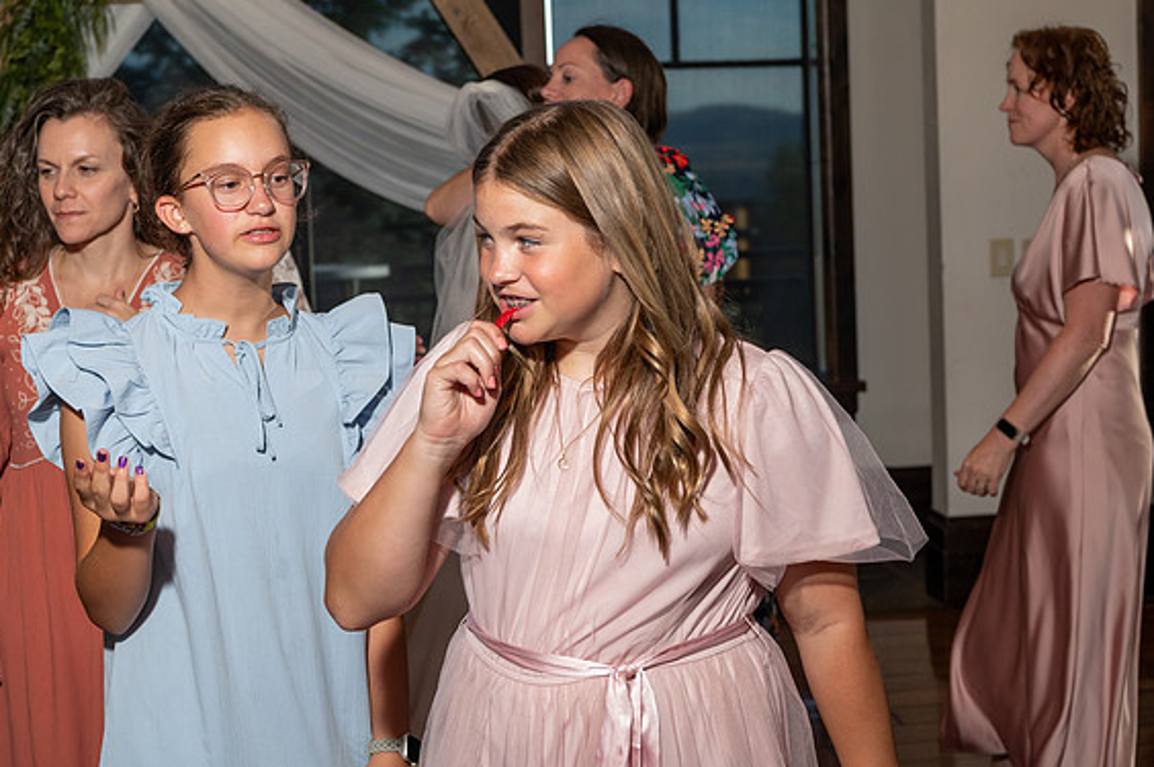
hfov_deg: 28.1
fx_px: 2306
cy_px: 374
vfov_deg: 18.9
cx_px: 563
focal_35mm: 72
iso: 3200
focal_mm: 70
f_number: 8
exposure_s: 1/160
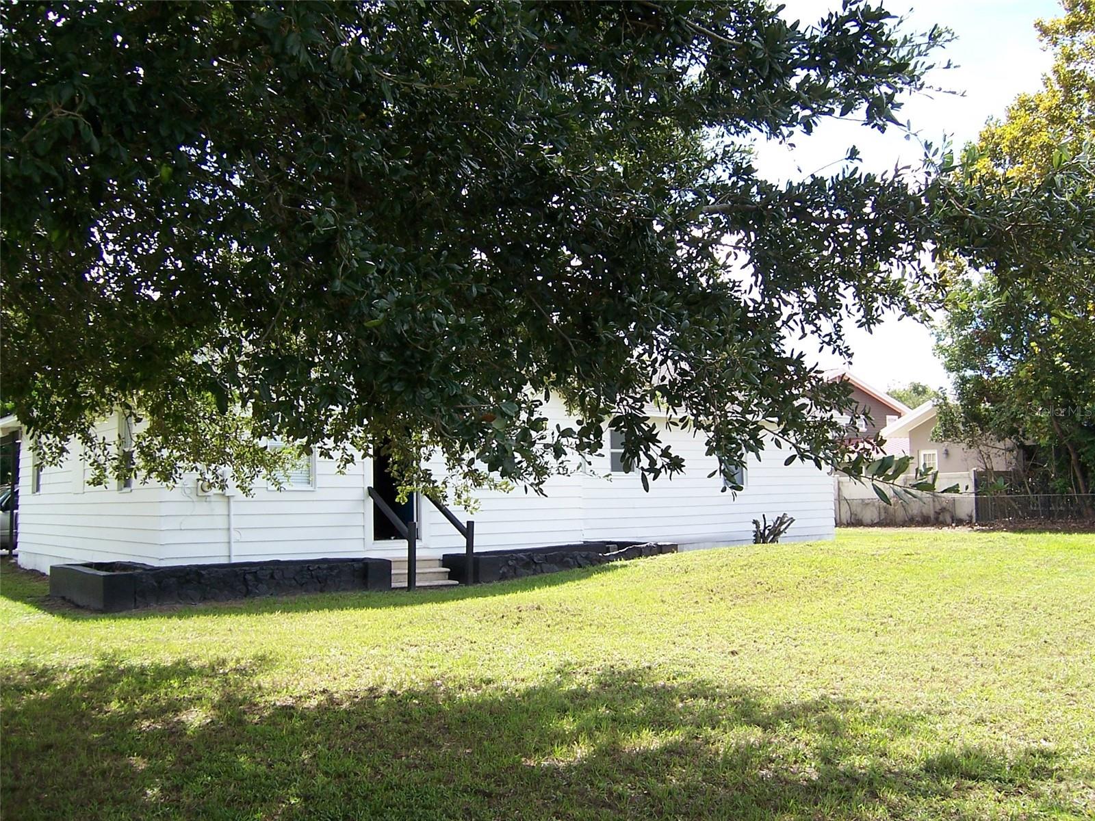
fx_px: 1044
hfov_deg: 55.4
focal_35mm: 33
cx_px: 548
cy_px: 410
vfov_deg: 42.9
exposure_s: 1/350
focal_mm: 5.5
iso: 80
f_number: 3.4
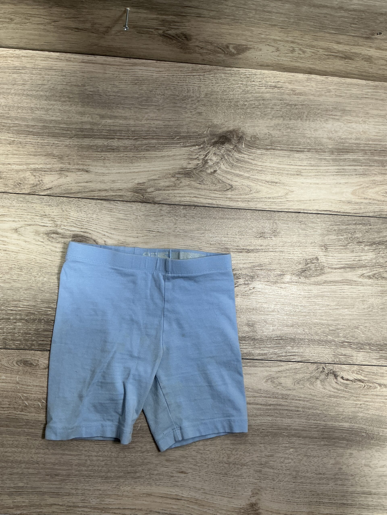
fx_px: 432
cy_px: 258
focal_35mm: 29
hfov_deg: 48.2
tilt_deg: -83.5
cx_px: 194
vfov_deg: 61.7
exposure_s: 1/50
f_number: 1.8
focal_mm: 3
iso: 40
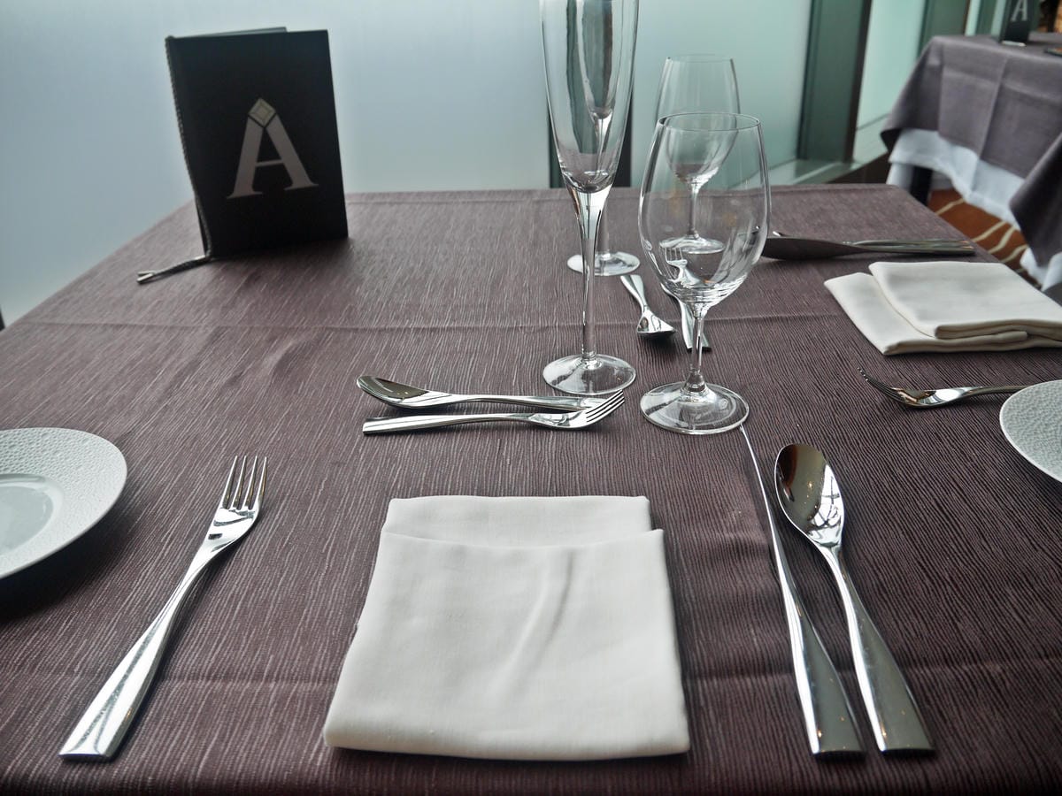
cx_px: 531
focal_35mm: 28
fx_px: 859
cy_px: 398
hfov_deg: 63.4
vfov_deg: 49.7
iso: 160
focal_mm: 14
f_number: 4.5
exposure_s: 1/200
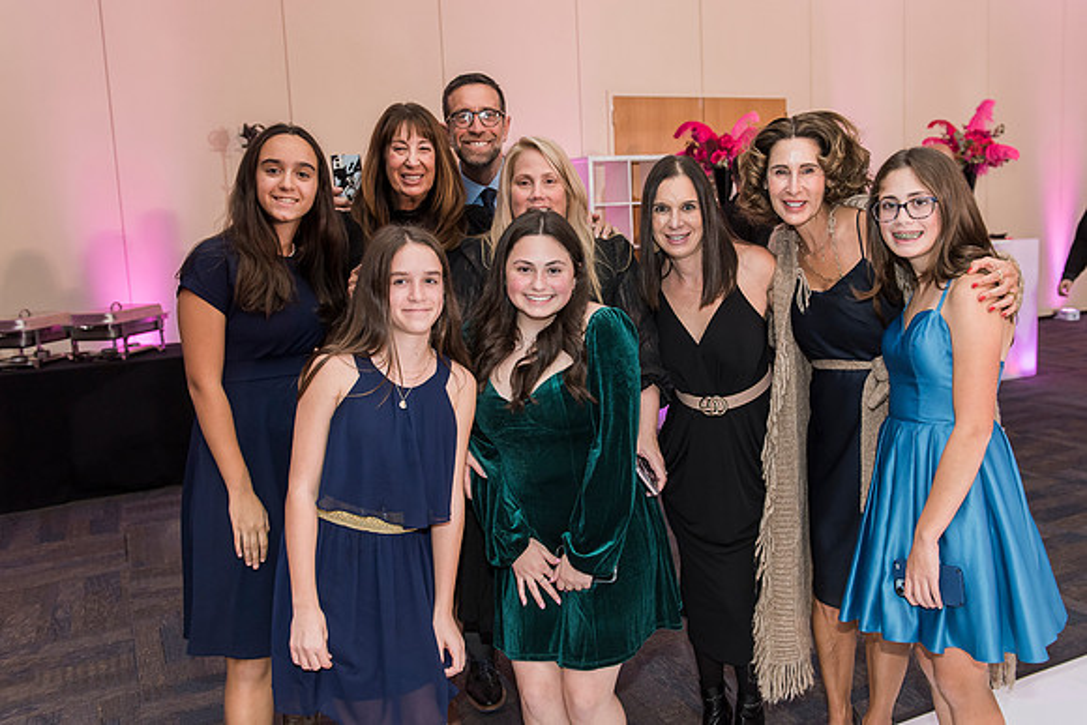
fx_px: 947
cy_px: 337
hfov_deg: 59.6
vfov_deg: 41.9
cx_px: 576
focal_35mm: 31
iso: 1250
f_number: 4
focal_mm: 29
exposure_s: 1/100
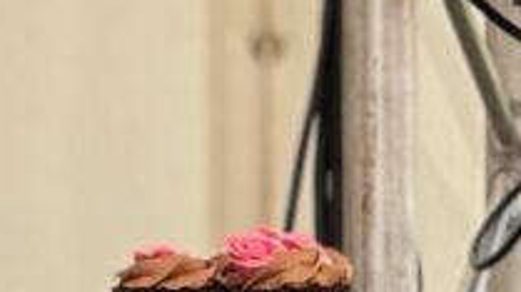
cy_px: 215
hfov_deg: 3.3
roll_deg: +1.1
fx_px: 8859
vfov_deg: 1.9
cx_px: -613
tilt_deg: -1.0
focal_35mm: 642
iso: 50
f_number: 2.8
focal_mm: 15.66
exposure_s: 1/193
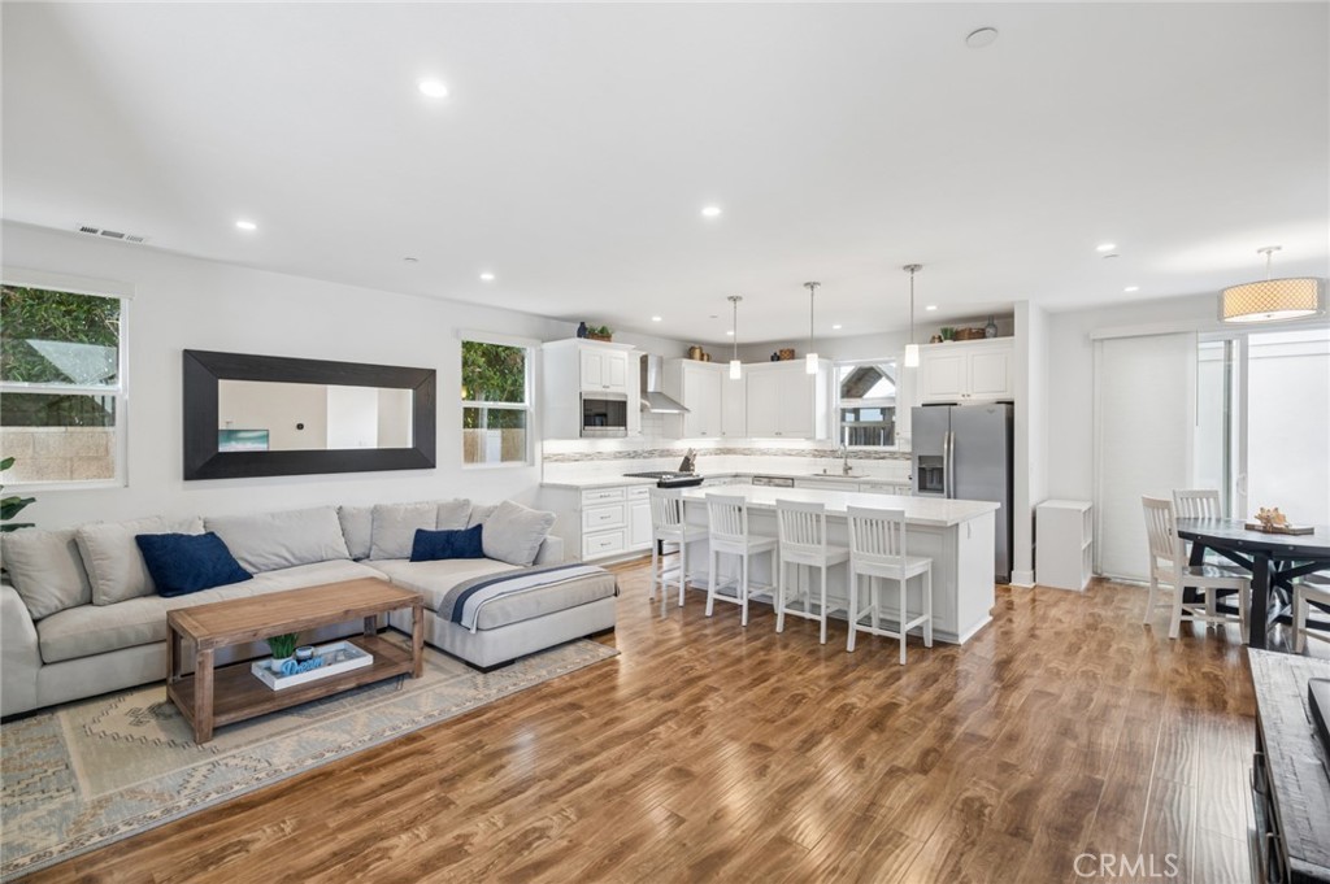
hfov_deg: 96.8
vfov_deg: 73.7
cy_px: 442
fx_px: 591
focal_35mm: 16
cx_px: 665
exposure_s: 1/13
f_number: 7.1
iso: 200
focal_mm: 16
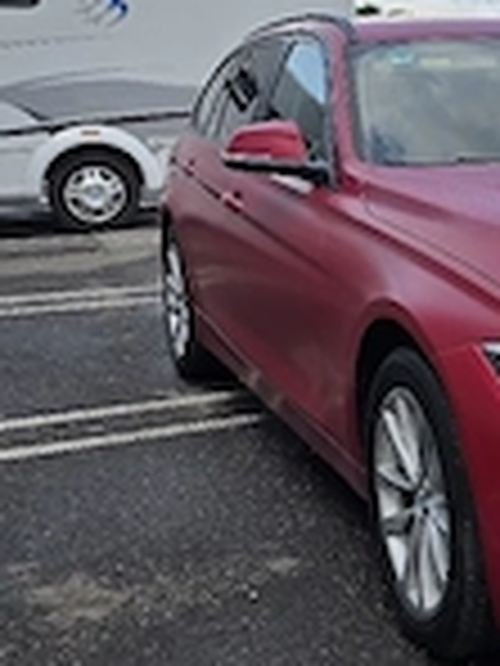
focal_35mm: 62
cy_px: 220
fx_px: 1194
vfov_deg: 31.0
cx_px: 604
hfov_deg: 21.9
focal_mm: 6.3
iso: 12
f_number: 1.7
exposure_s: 1/526
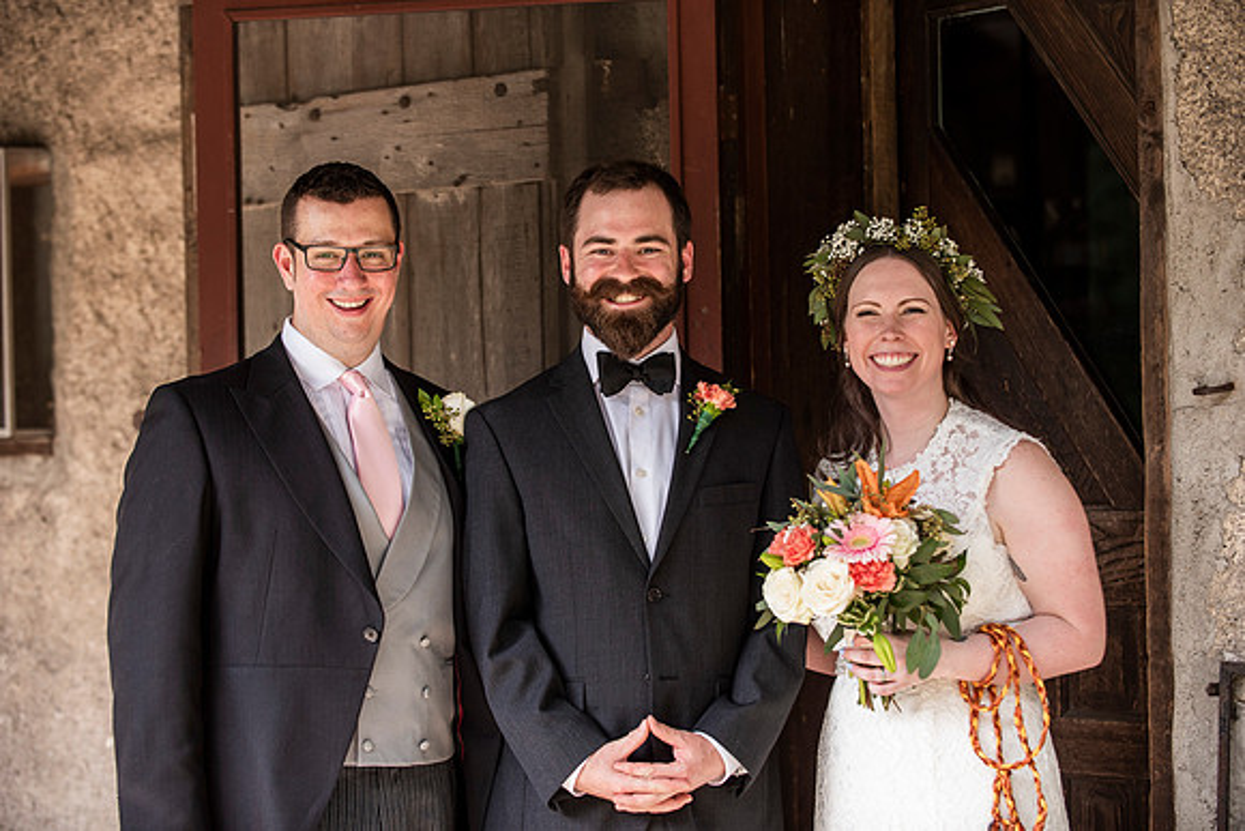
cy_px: 416
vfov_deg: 15.2
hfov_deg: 22.6
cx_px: 622
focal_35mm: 90
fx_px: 3113
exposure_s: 1/400
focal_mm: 90
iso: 400
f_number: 3.5
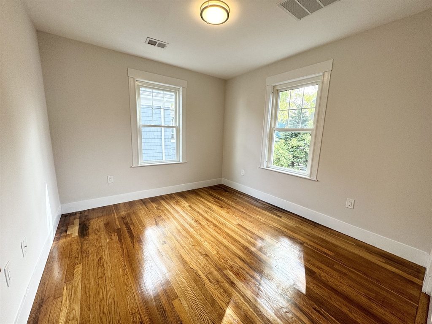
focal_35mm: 14
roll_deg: -3.3
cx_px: 216
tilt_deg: -10.1
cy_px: 162
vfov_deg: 85.7
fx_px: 175
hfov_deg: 102.1
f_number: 2.2
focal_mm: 2.22
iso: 80
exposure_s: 1/120
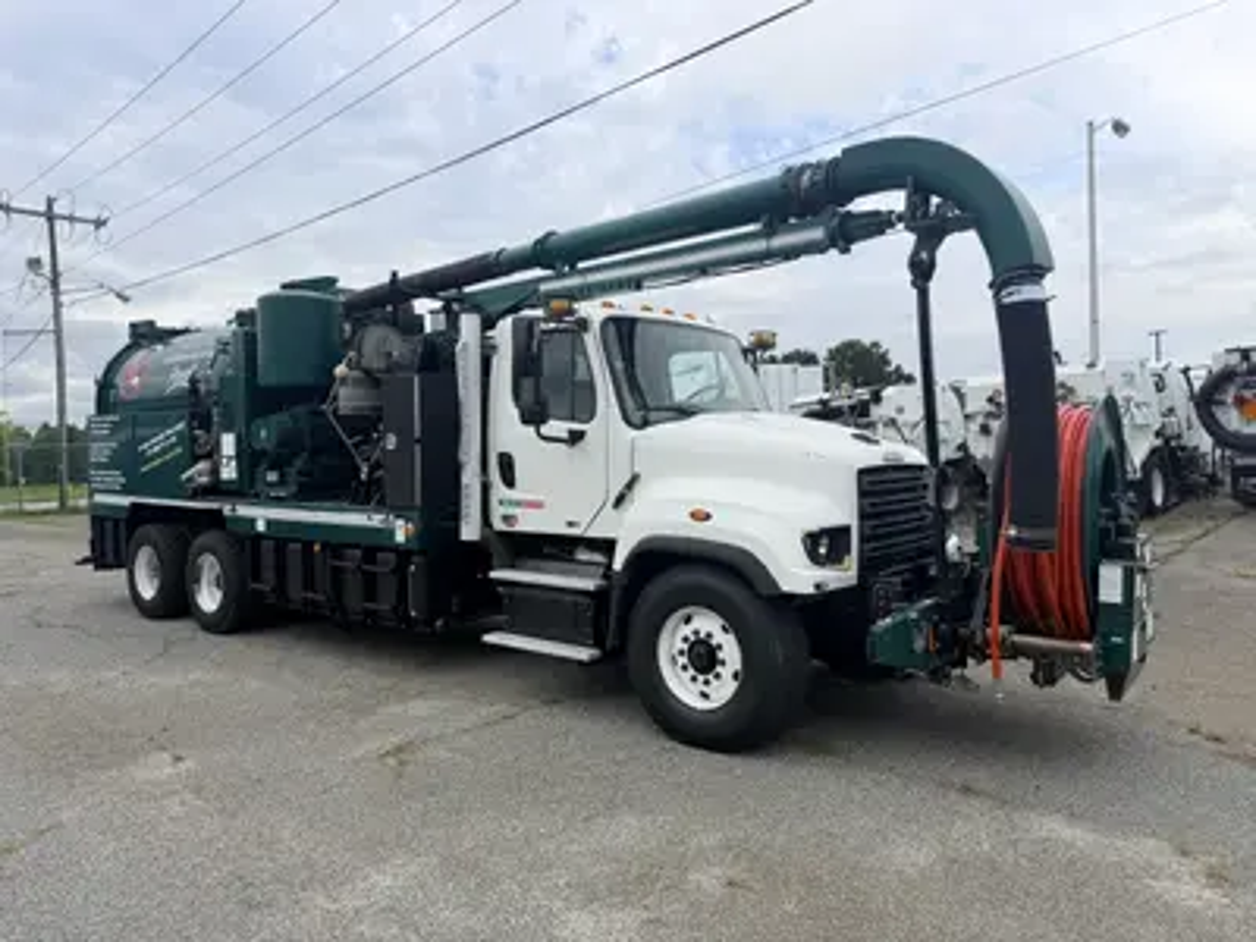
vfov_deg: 56.8
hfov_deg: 71.6
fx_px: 871
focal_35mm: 24
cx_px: 628
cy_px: 471
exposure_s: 1/4975
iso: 80
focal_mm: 6.76
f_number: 1.78
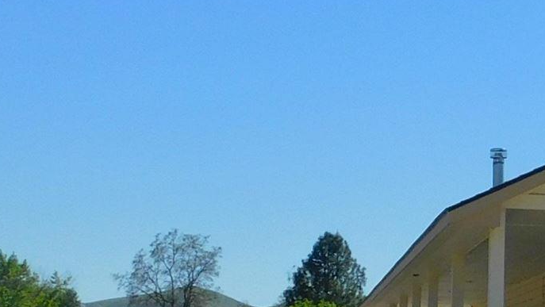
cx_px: 853
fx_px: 1619
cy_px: 284
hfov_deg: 17.0
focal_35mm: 112
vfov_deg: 10.8
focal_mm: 4
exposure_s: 1/640
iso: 125
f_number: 6
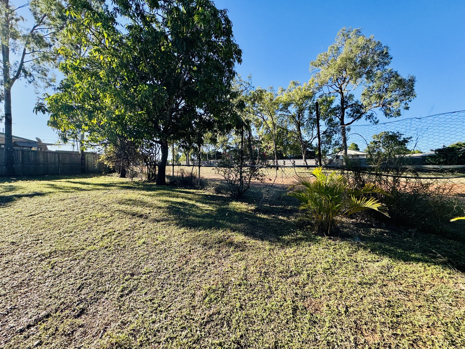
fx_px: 188
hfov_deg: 102.1
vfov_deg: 85.7
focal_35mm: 14
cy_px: 174
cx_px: 232
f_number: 2.2
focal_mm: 2.22
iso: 40
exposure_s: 1/403
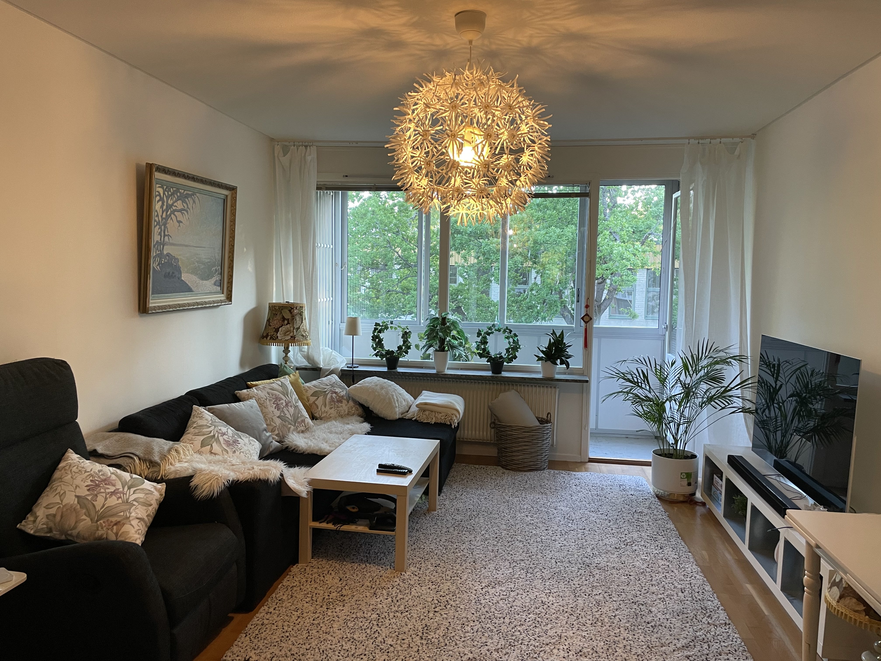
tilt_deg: -4.9
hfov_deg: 67.3
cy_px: 330
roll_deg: -0.9
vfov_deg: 53.1
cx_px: 440
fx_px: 662
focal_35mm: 26
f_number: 1.6
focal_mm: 4.2
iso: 125
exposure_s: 1/50
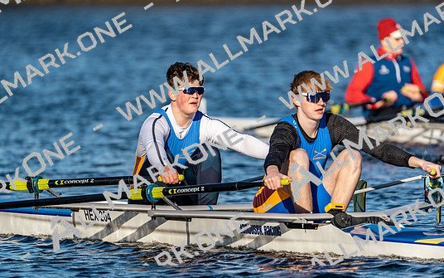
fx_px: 8010
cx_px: 219
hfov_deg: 3.2
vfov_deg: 2.0
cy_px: 123
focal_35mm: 662
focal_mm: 600
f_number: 6.3
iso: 320
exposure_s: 1/2000
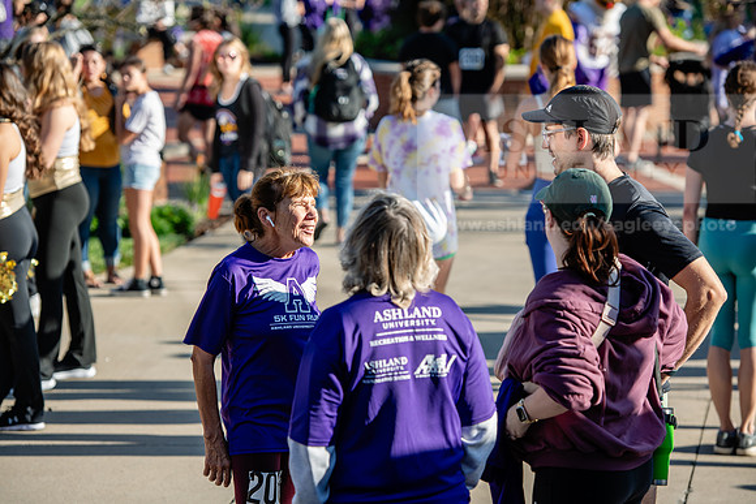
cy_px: 252
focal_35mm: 135
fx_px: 2836
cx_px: 378
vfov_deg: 10.2
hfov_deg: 15.2
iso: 125
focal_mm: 135
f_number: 4
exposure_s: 1/500
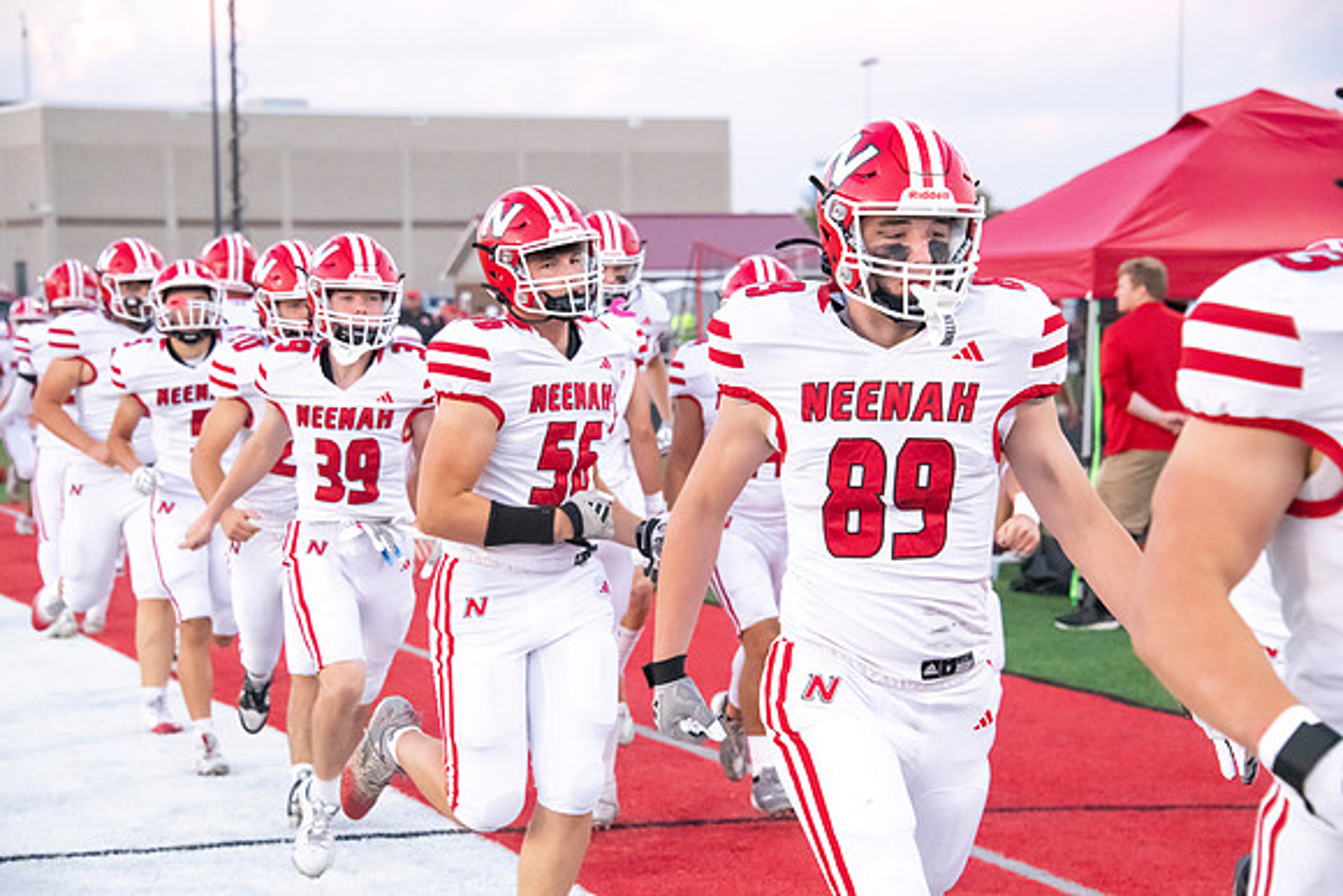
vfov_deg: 11.8
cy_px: 448
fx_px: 4328
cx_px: 672
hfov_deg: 17.6
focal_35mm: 116
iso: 10000
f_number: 7.1
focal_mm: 116
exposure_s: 1/800
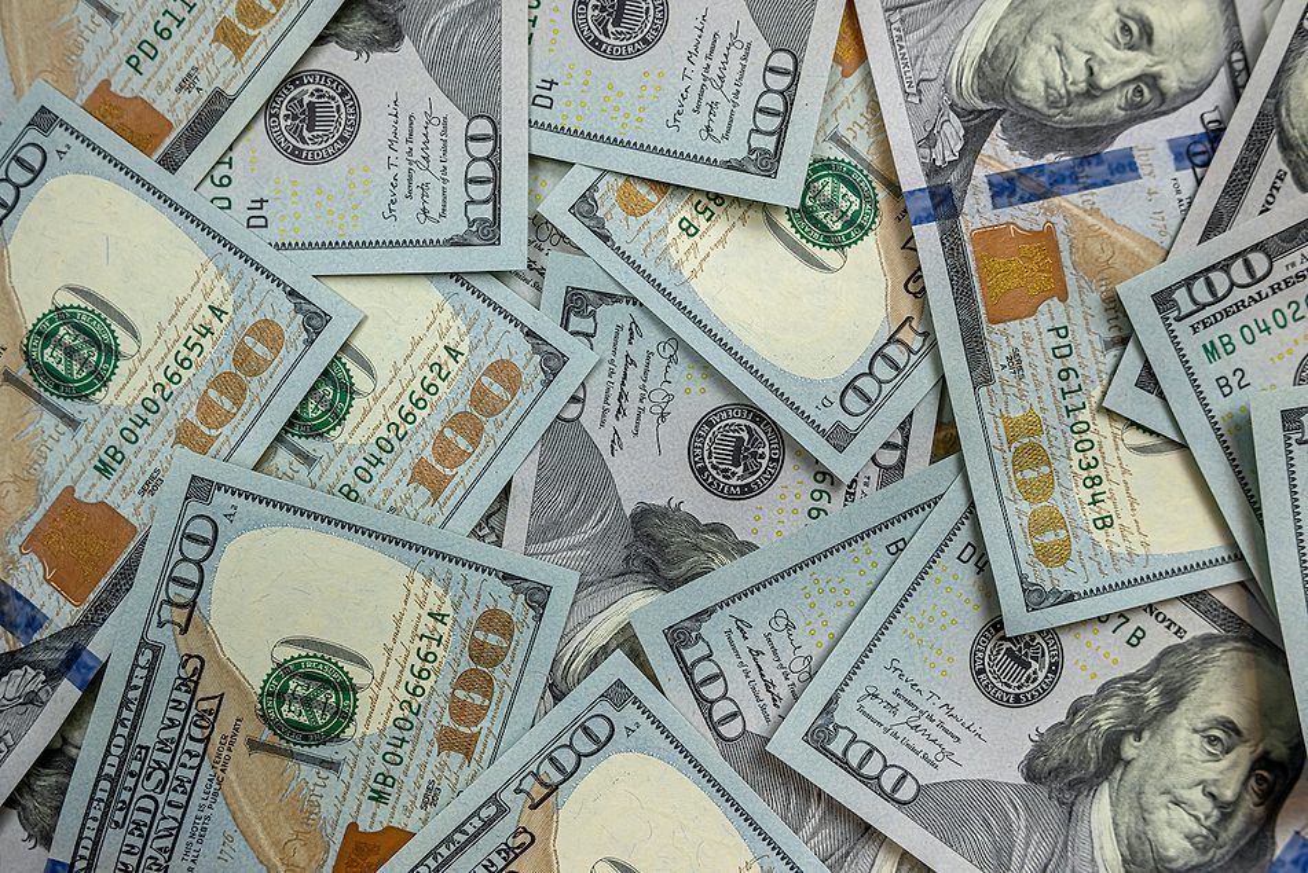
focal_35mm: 35
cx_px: 654
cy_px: 436
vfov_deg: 37.9
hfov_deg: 54.4
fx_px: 1272
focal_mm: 35
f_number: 6.3
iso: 320
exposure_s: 1/125
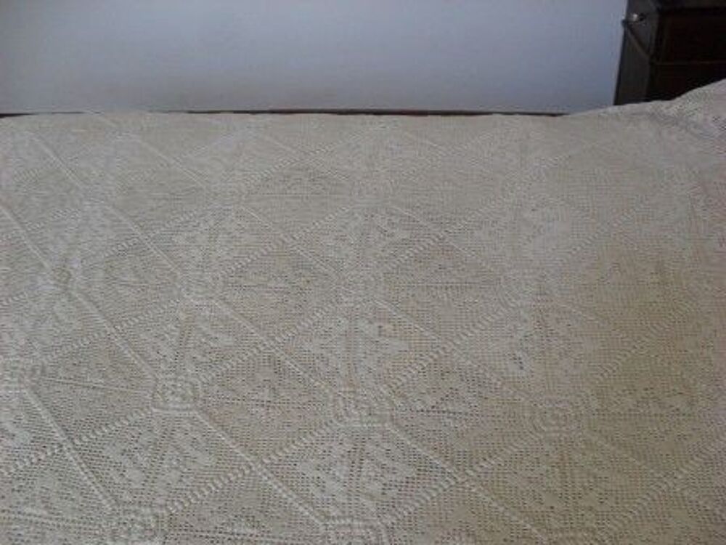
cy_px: 272
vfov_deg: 40.7
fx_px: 734
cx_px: 363
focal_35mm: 35
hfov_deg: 52.6
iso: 160
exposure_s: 1/30
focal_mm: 6.3
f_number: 3.2
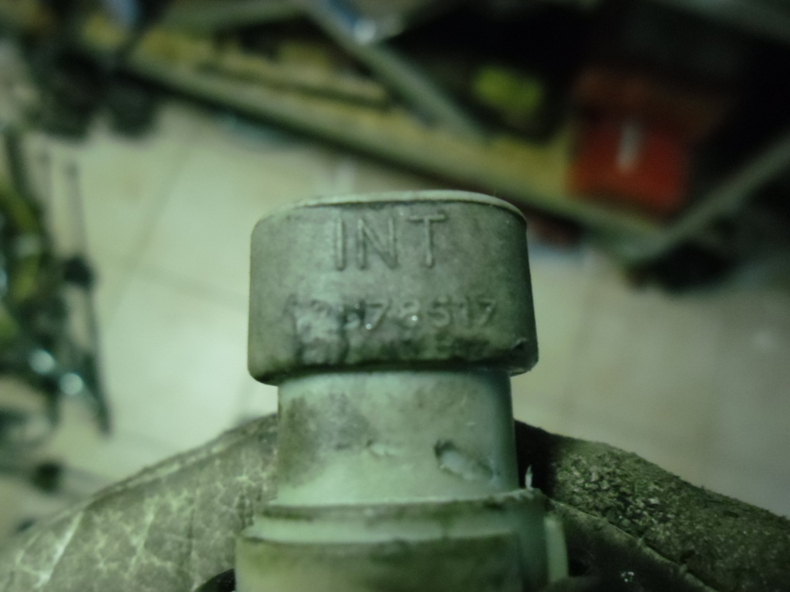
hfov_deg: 65.3
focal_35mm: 27
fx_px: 616
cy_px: 296
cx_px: 395
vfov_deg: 51.4
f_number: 3.5
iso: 400
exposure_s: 1/22
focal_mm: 4.9
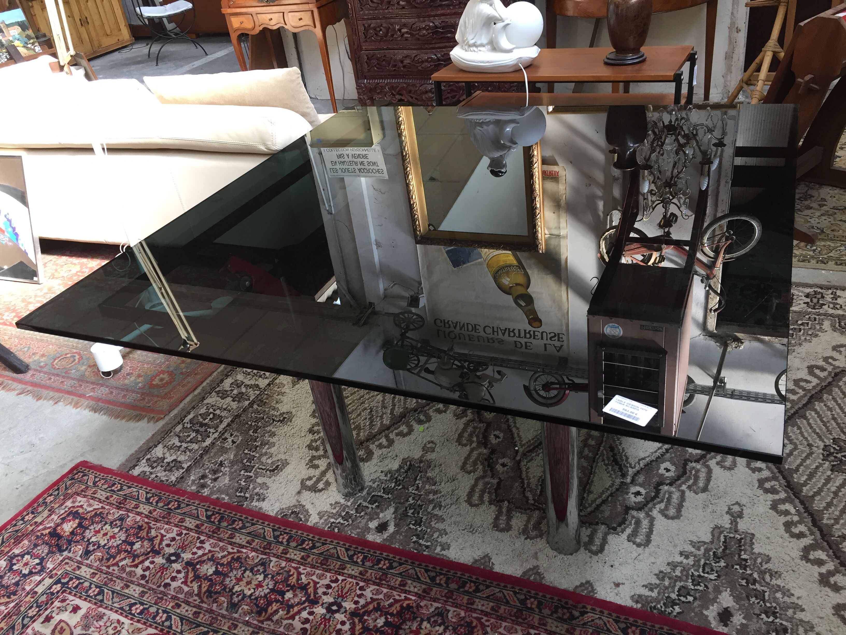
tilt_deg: -32.7
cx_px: 423
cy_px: 318
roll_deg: +6.9
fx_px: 709
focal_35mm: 29
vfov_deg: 48.2
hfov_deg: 61.7
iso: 32
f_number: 2.2
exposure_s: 1/33
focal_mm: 4.15
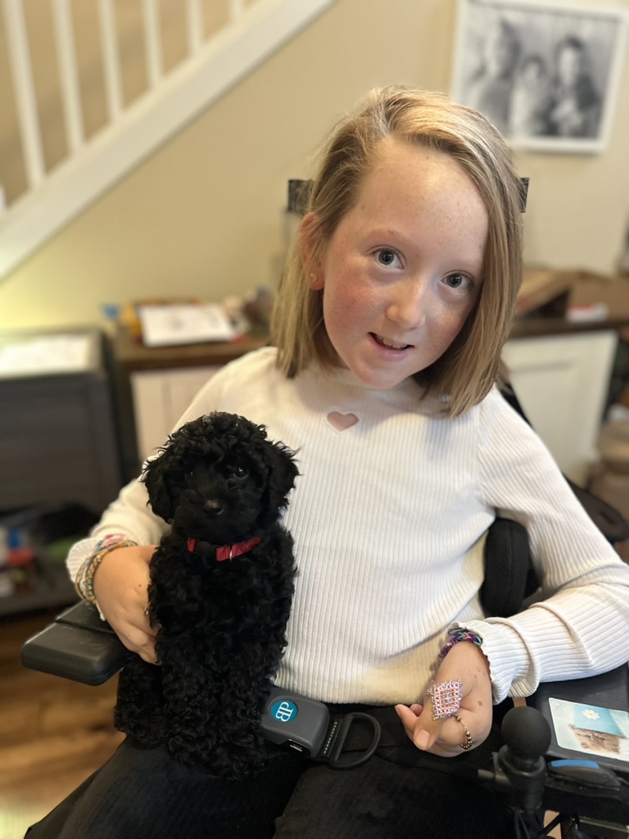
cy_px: 420
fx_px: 581
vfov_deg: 71.6
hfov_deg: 56.8
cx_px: 314
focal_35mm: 24
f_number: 1.78
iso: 800
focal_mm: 6.86
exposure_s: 1/30
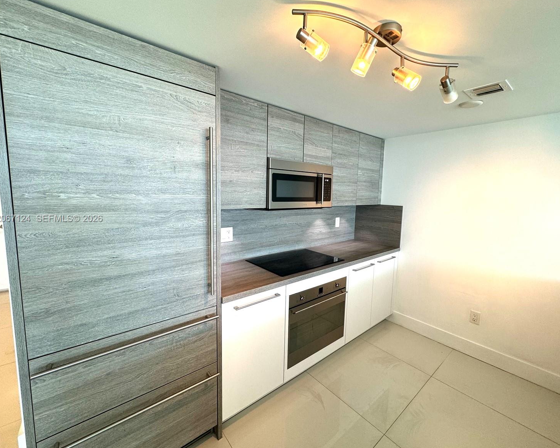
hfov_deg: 96.8
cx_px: 290
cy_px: 219
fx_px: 249
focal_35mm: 15
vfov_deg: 84.0
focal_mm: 2.22
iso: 125
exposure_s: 1/120
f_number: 2.2
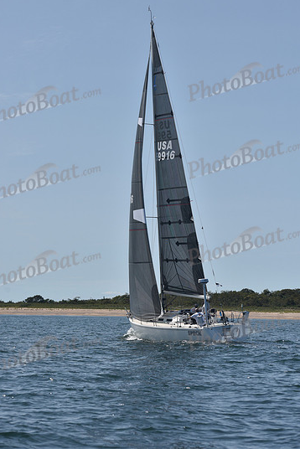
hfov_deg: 12.9
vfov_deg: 19.3
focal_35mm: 106
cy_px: 213
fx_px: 1323
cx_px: 145
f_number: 7.1
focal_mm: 98
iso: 250
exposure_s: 1/1250
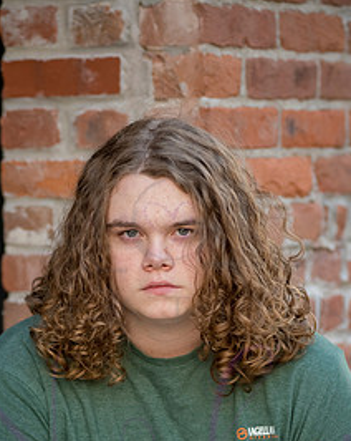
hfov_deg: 9.2
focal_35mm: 167
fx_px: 2174
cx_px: 176
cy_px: 370
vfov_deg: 11.5
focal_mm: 105
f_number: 3.5
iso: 640
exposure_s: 1/320
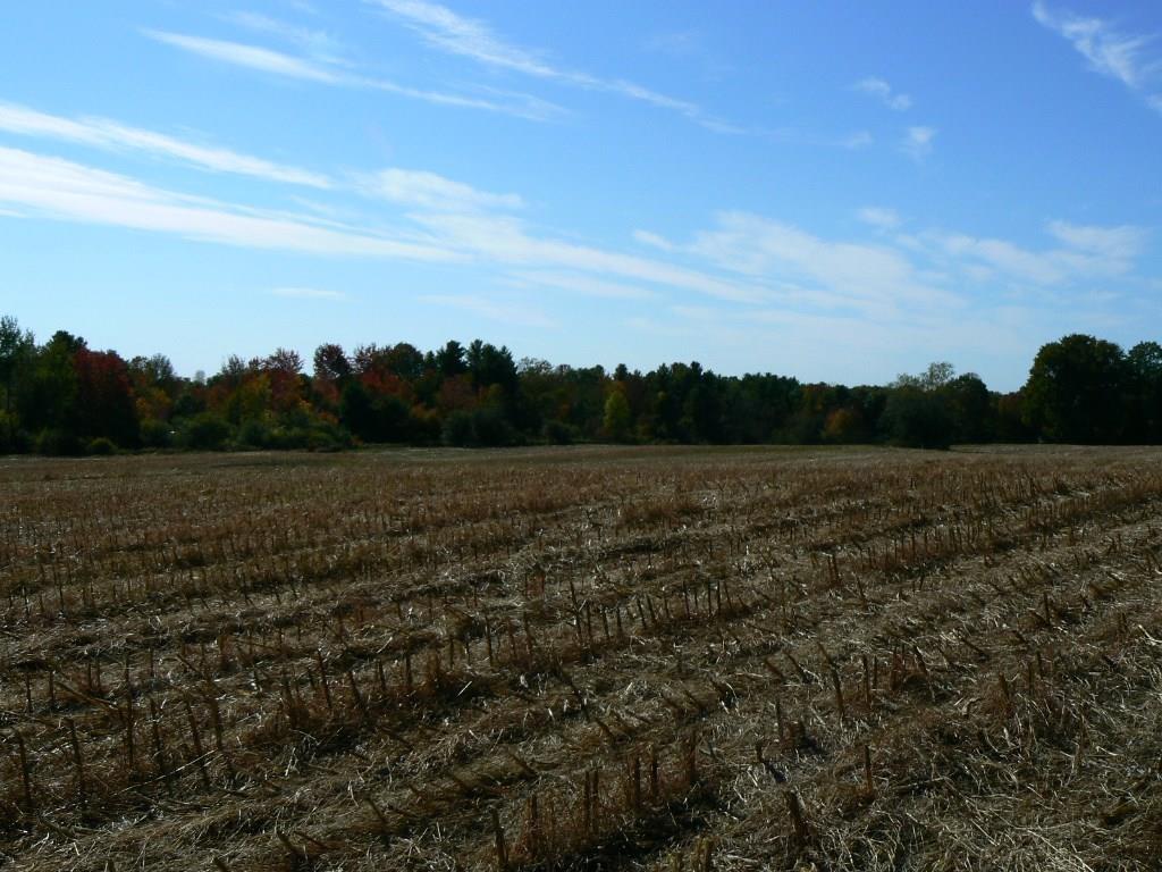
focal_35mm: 36
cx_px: 581
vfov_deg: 39.7
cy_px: 436
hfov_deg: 51.4
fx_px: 1208
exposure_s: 1/640
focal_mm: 6
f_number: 8
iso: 80
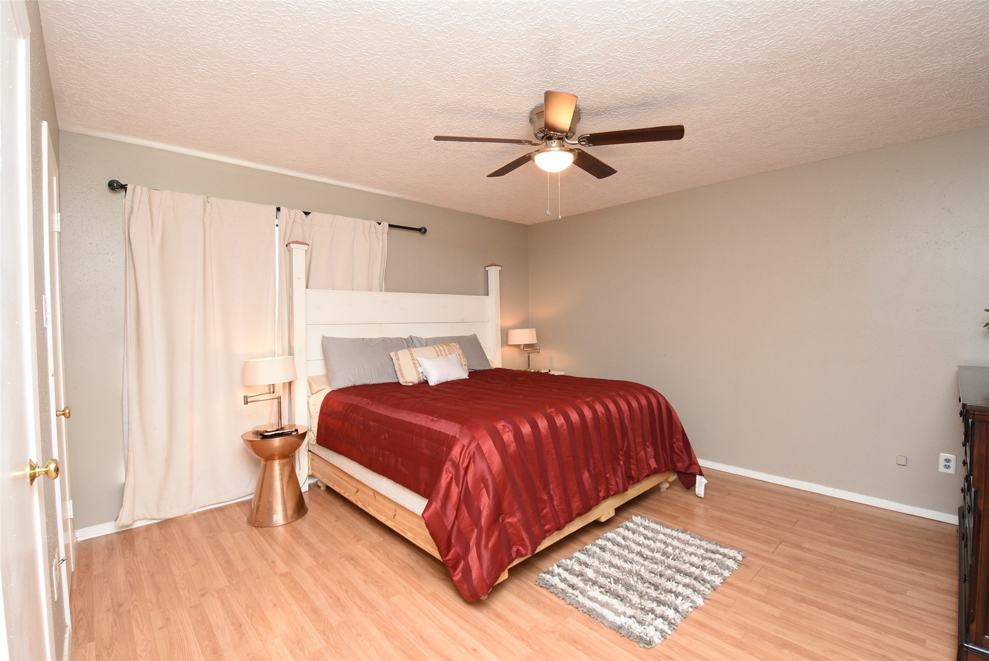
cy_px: 330
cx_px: 494
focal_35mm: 15
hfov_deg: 100.4
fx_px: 412
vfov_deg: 77.4
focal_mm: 10
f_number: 7.1
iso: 800
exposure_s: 1/60
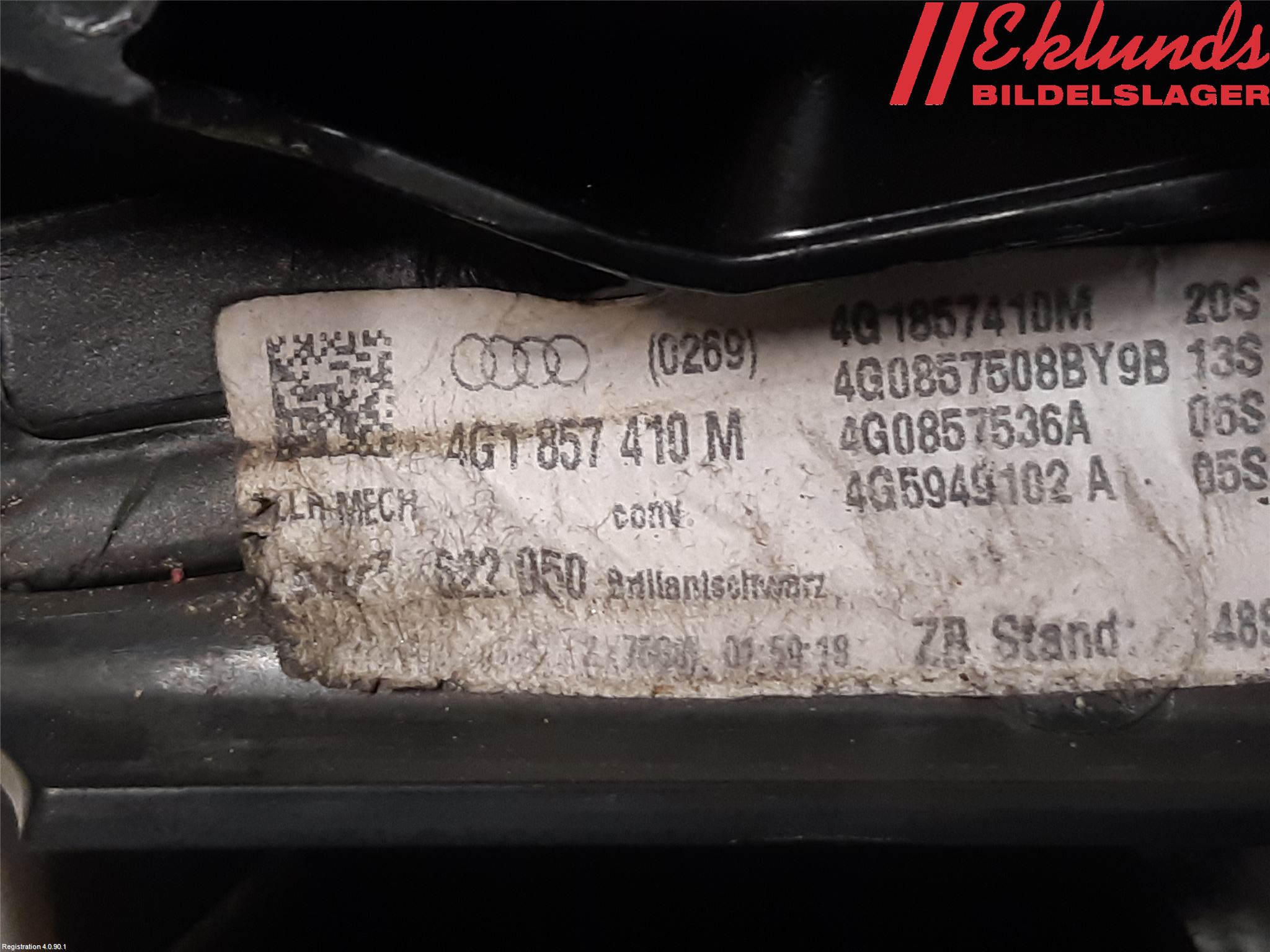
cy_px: 476
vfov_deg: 53.1
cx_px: 635
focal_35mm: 26
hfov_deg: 67.3
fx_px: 954
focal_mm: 3.93
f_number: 1.7
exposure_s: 1/50
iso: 160
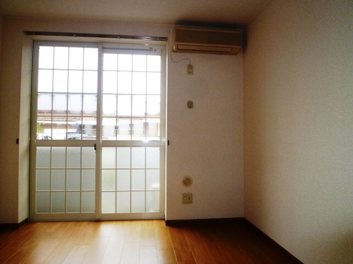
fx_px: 255
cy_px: 132
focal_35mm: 25
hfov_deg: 69.4
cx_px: 176
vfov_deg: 54.9
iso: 100
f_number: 2.8
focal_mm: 4.5
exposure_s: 1/30
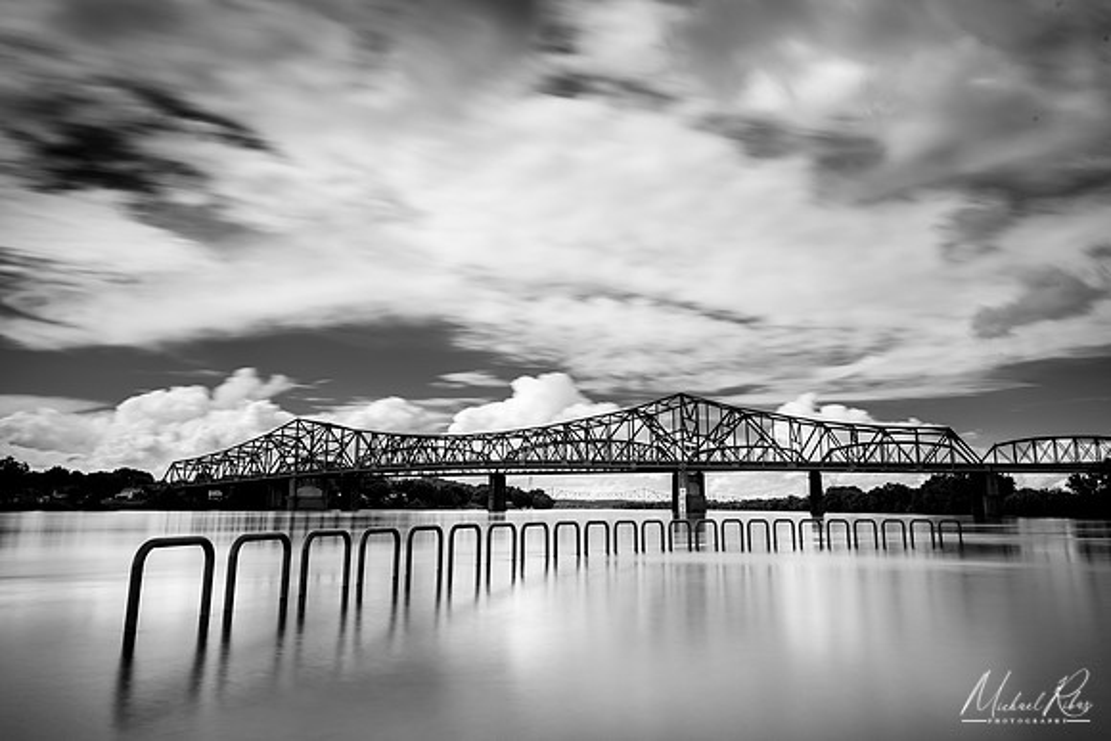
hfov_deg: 73.7
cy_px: 370
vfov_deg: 53.2
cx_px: 556
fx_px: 741
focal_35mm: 24
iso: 64
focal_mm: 24
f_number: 16
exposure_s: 30
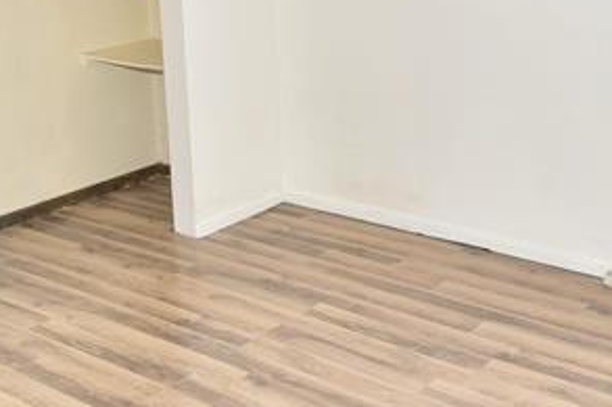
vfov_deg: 20.9
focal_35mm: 63
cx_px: 330
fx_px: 1070
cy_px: 18
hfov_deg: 31.9
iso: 400
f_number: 9
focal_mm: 18
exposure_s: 1/60
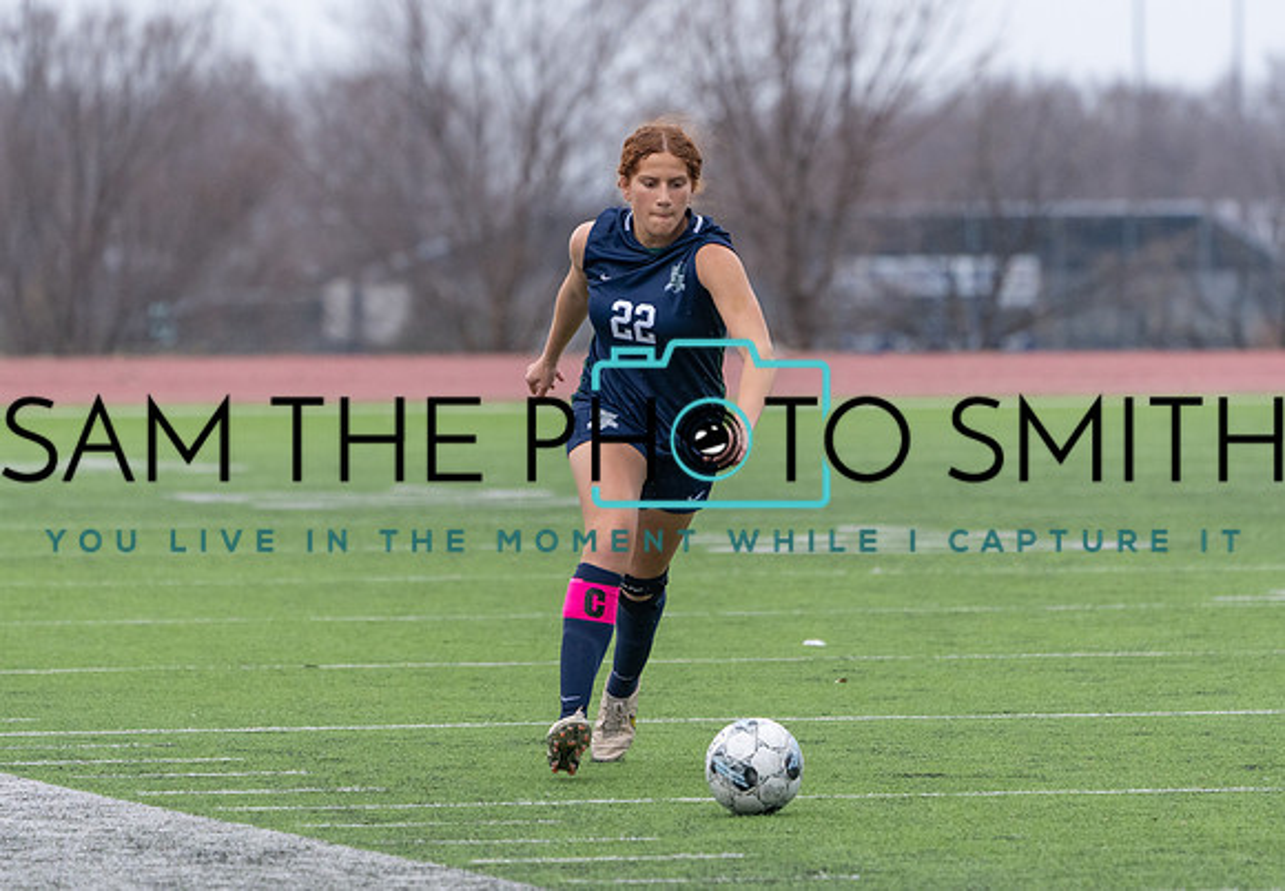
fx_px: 13391
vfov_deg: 3.8
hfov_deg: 5.5
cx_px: 658
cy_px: 408
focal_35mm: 371
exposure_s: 1/1250
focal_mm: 285
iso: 1600
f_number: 5.6
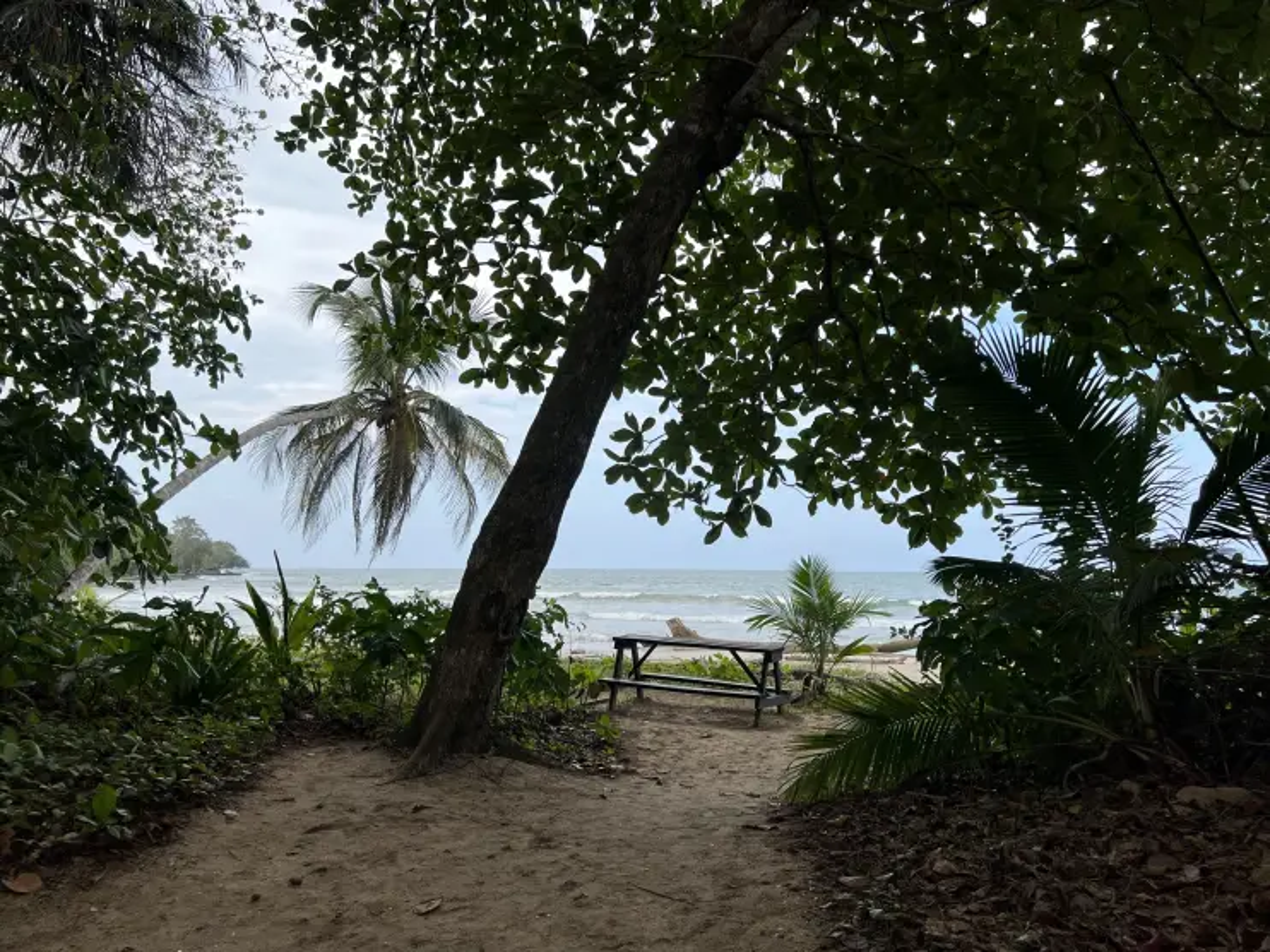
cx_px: 635
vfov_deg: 53.0
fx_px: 954
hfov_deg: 67.3
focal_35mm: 26
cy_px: 476
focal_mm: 5.7
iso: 50
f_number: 1.5
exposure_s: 1/1468
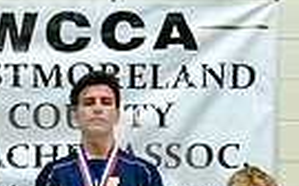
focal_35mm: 123
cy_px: 391
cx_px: 79
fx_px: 1001
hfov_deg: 16.9
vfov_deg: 9.8
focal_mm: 24
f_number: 5.6
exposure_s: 1/250
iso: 6400
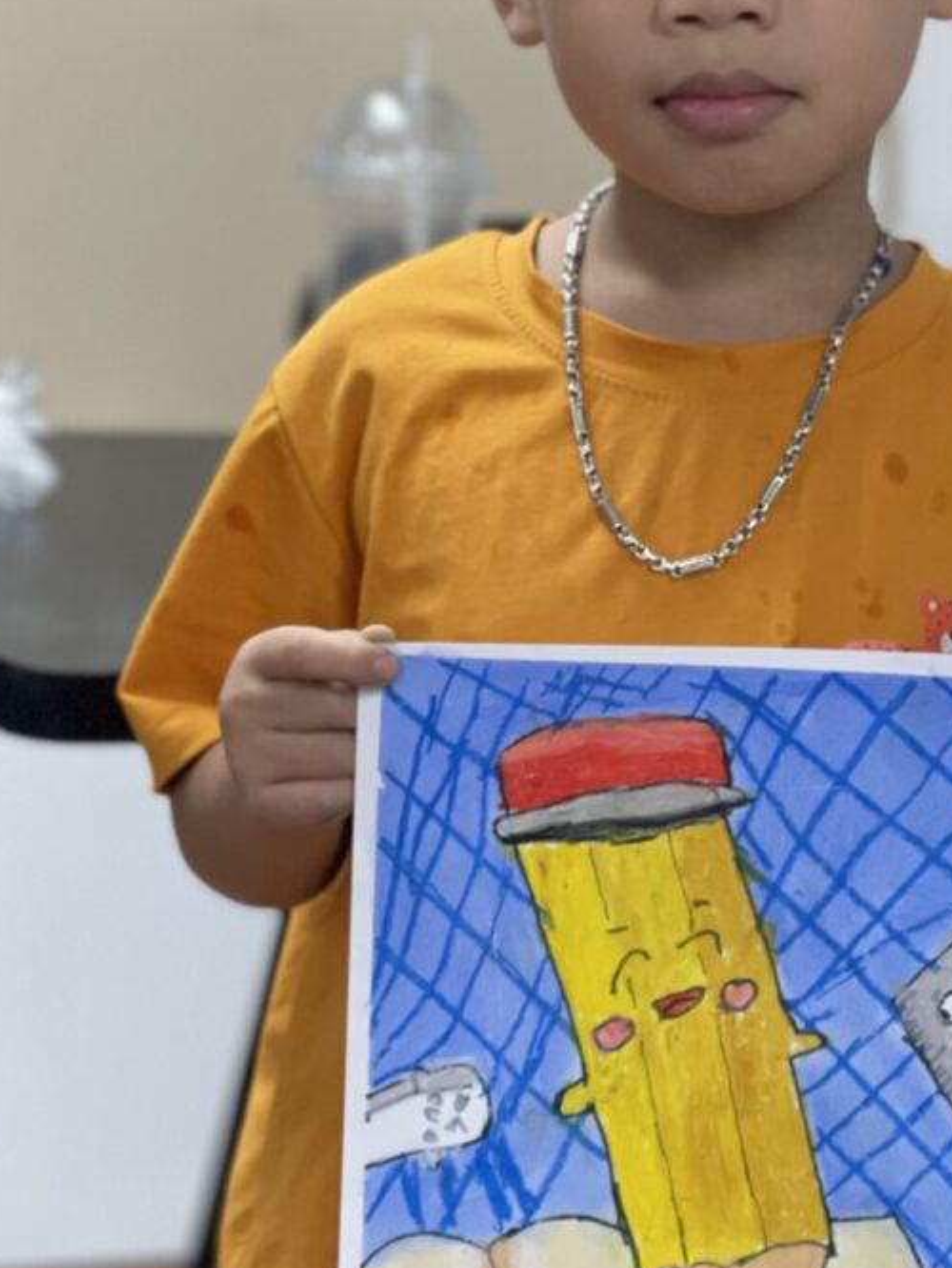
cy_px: 525
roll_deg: -4.9
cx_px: 680
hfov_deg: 11.6
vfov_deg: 15.4
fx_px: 4691
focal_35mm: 128
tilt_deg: -8.1
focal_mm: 7.5
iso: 250
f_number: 2.2
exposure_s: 1/100
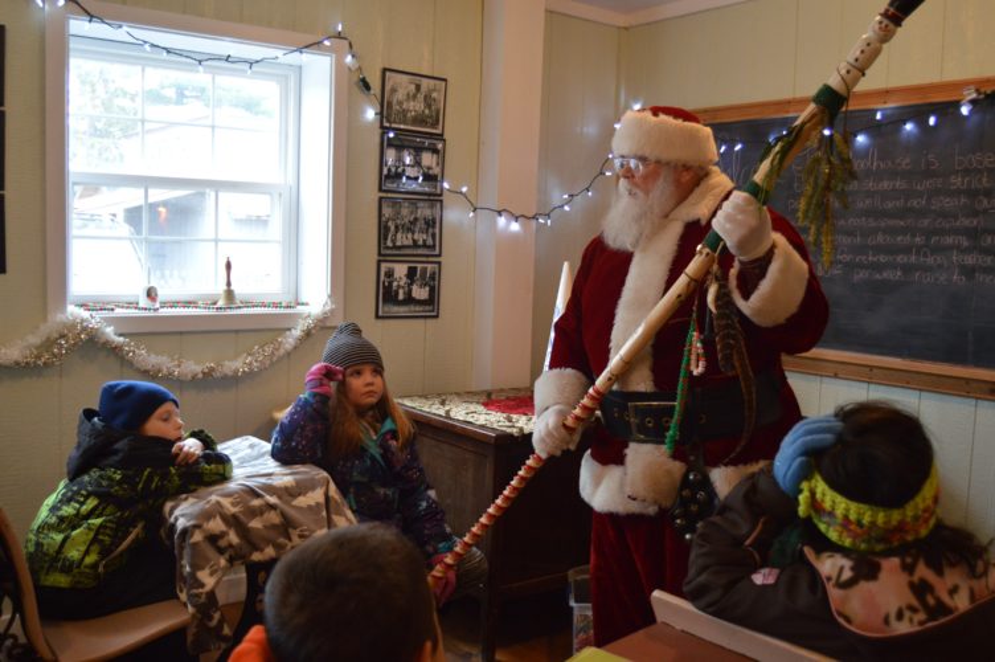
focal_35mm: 34
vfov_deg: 38.3
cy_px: 331
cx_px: 498
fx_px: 953
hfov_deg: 55.1
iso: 1000
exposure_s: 1/60
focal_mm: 23
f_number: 3.8
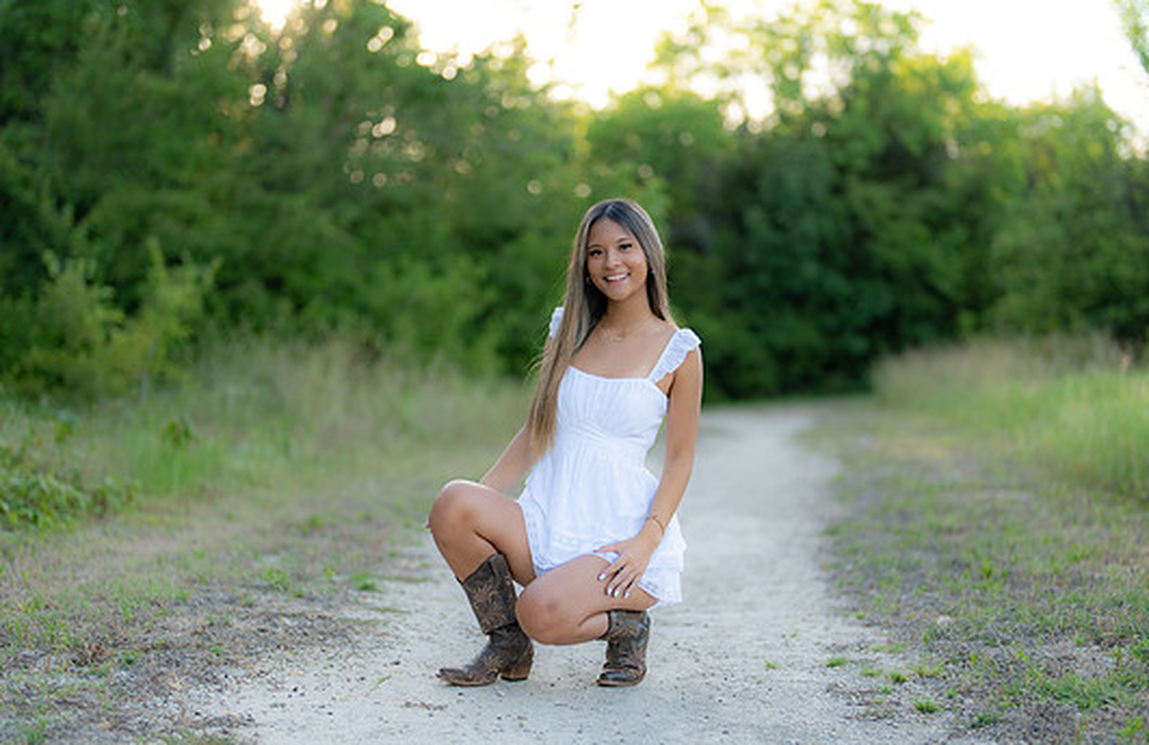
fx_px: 1962
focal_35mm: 62
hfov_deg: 32.6
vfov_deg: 21.5
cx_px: 581
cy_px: 411
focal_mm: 50
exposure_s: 1/1000
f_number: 1.2
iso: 100
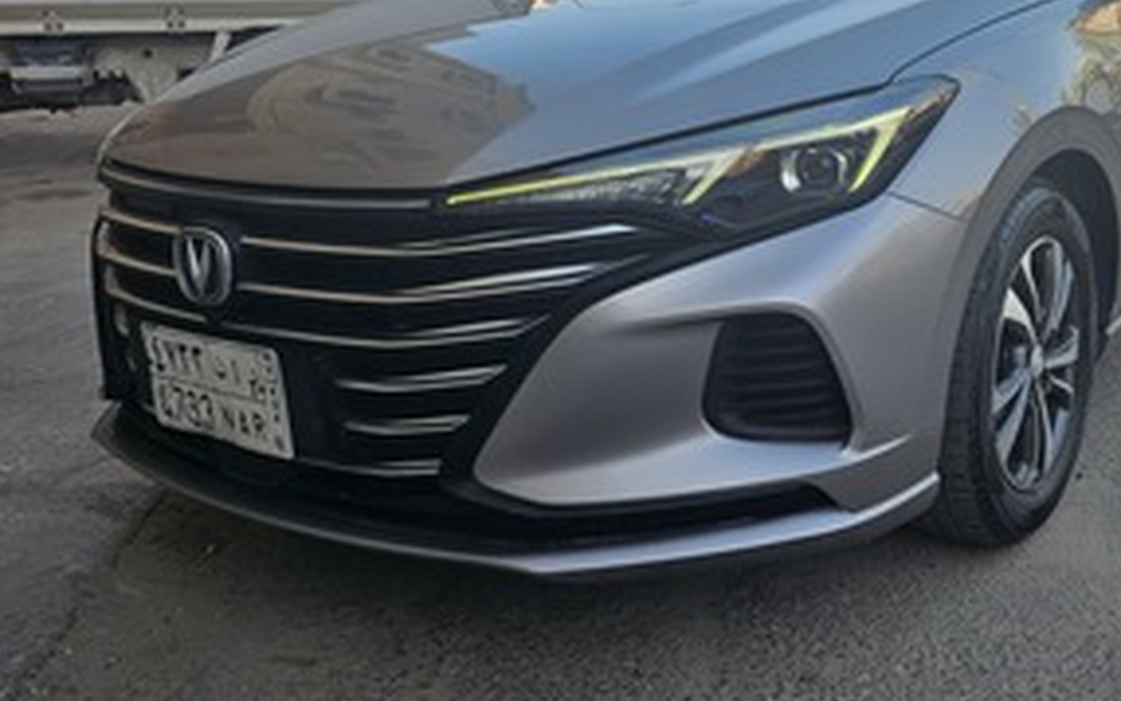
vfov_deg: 32.4
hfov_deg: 48.6
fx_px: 1192
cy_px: 213
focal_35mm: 39
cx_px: 829
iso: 10
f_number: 1.7
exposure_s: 1/240
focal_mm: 6.3
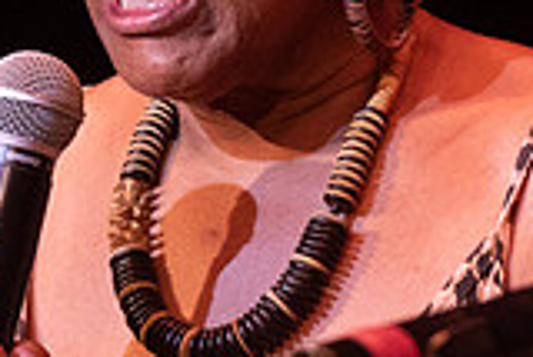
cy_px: -35
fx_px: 10077
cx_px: 90
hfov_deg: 3.0
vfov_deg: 2.0
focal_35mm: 680
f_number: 4
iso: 3200
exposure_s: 1/250
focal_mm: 125
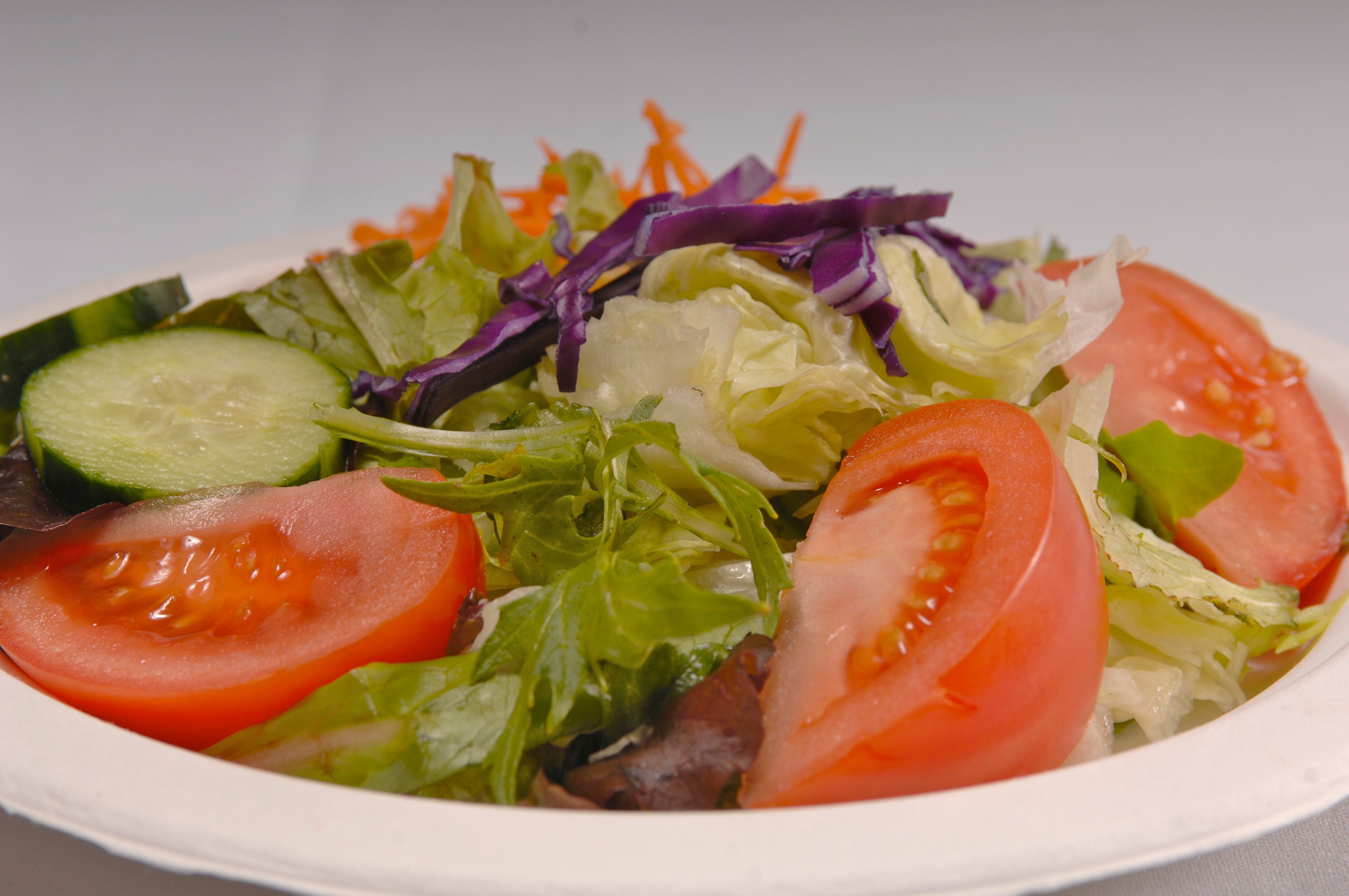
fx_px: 3368
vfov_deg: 15.2
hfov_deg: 22.6
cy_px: 448
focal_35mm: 90
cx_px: 674
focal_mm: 60
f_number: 9
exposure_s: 1/250
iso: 100
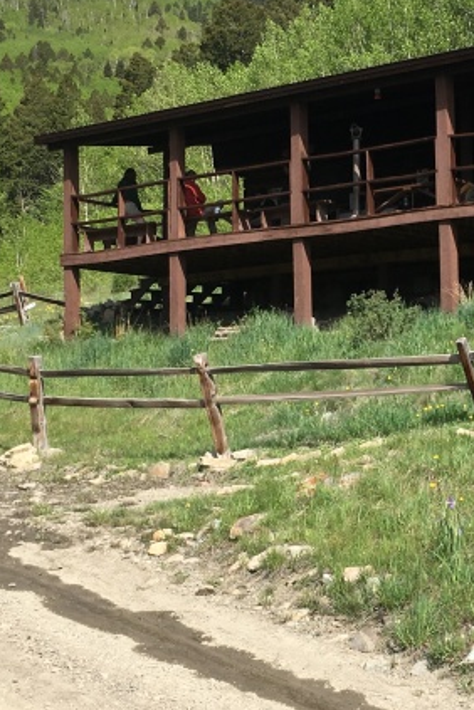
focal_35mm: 73
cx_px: 427
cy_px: 341
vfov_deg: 27.7
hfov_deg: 18.4
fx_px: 1442
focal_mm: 4.15
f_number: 2.2
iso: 25
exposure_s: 1/1115
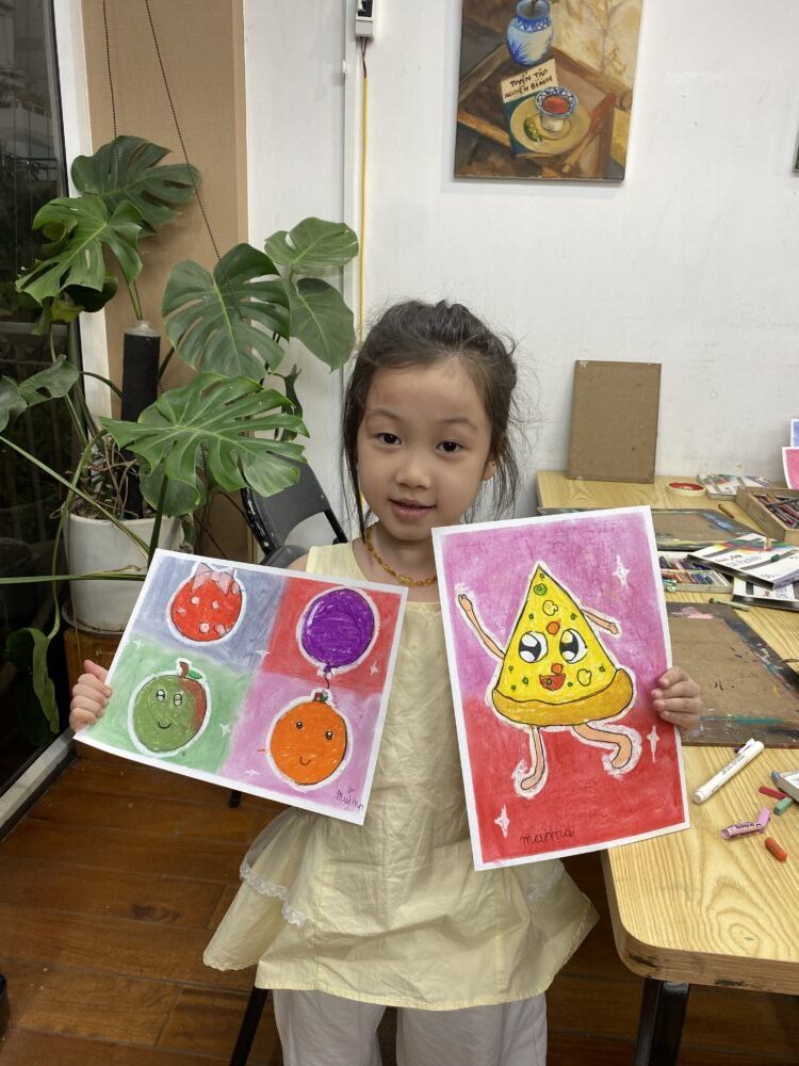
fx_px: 800
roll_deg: -3.2
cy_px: 533
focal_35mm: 26
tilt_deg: -16.1
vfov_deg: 67.3
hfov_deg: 53.1
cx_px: 400
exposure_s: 1/100
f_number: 1.8
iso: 50
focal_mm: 4.25
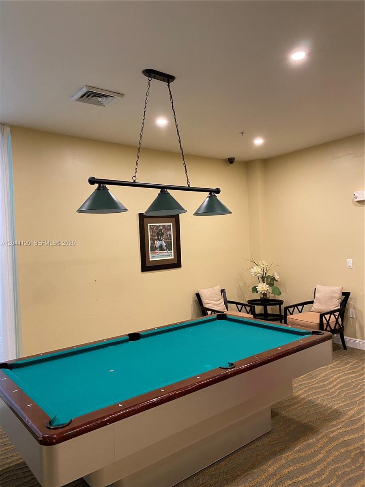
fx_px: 366
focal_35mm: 26
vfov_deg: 67.3
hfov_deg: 53.1
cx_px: 182
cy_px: 244
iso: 250
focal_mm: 4.25
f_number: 1.8
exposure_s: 1/60
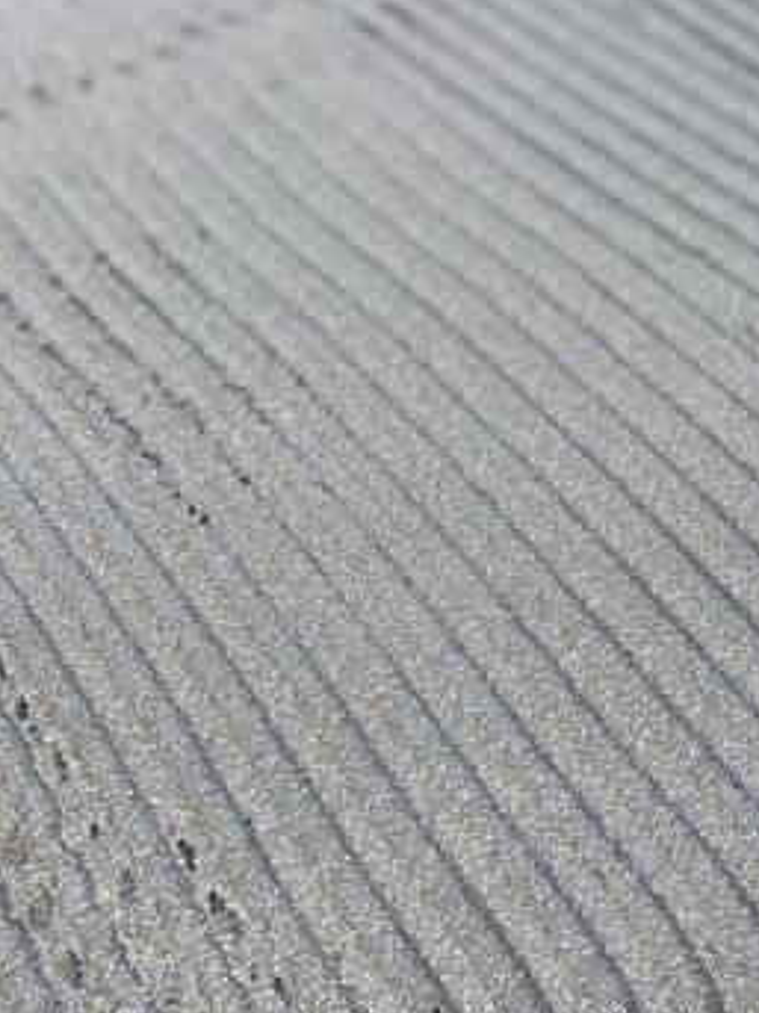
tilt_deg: -40.8
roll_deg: -3.6
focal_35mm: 58
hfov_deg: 25.2
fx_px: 1697
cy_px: 456
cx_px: 415
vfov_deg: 33.2
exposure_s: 1/158
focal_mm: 6
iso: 20
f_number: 2
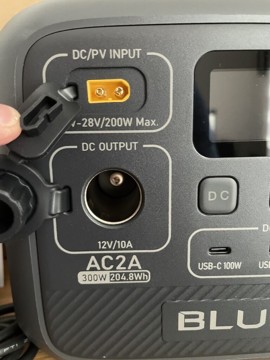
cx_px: 135
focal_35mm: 26
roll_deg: +1.7
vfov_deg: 67.3
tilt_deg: -11.8
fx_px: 270
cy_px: 180
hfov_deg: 53.1
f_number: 1.6
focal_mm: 4.2
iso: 800
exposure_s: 1/30
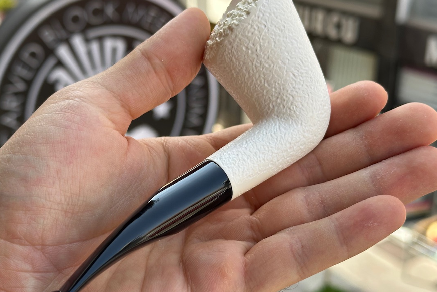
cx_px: 190
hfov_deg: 33.4
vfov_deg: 22.6
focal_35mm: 60
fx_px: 728
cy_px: 147
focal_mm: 6.86
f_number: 1.78
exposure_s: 1/704
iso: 64
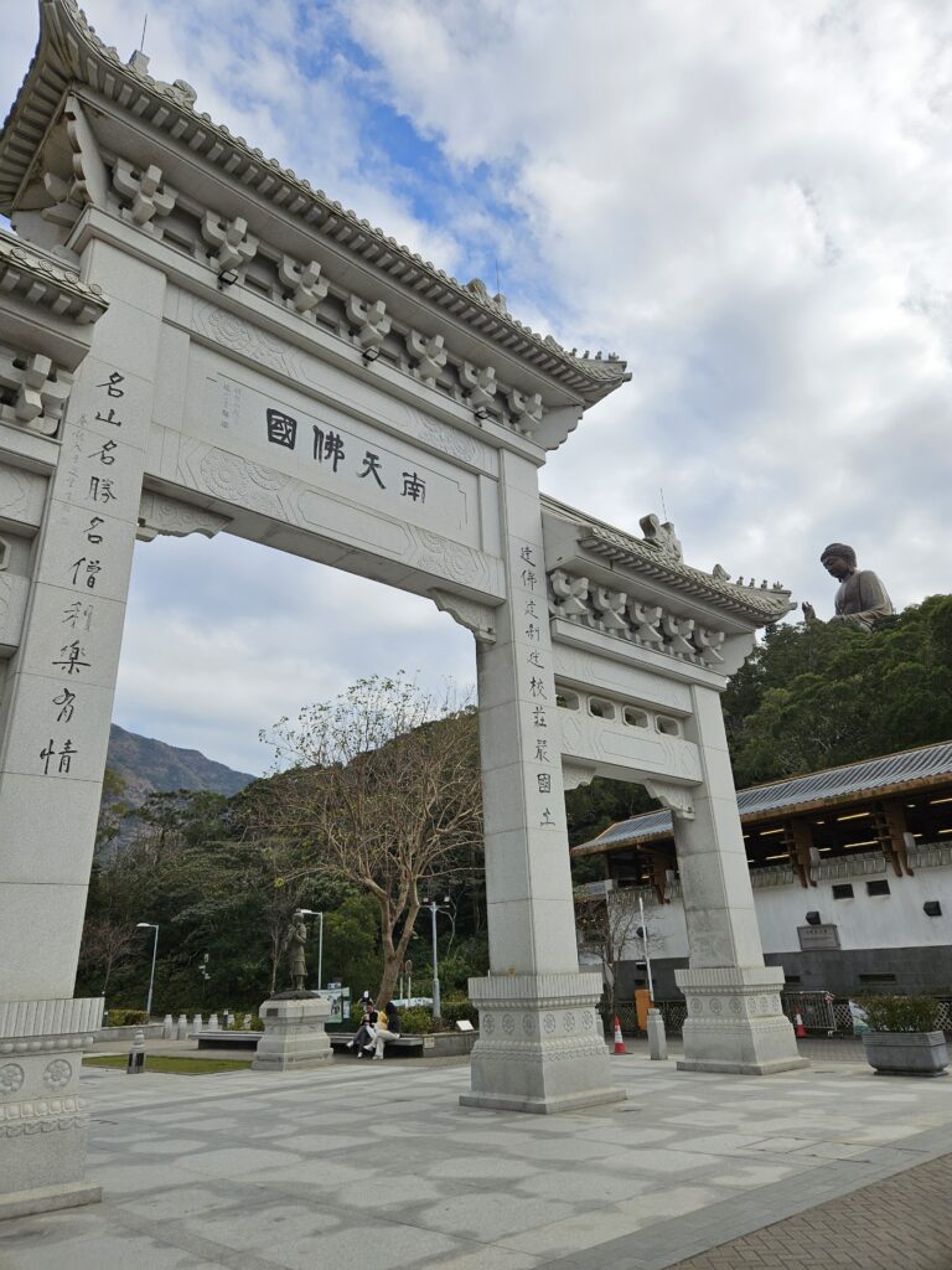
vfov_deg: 73.9
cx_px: 476
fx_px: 843
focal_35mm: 23
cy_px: 635
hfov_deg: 58.9
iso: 25
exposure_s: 1/3336
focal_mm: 5.4
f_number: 1.8
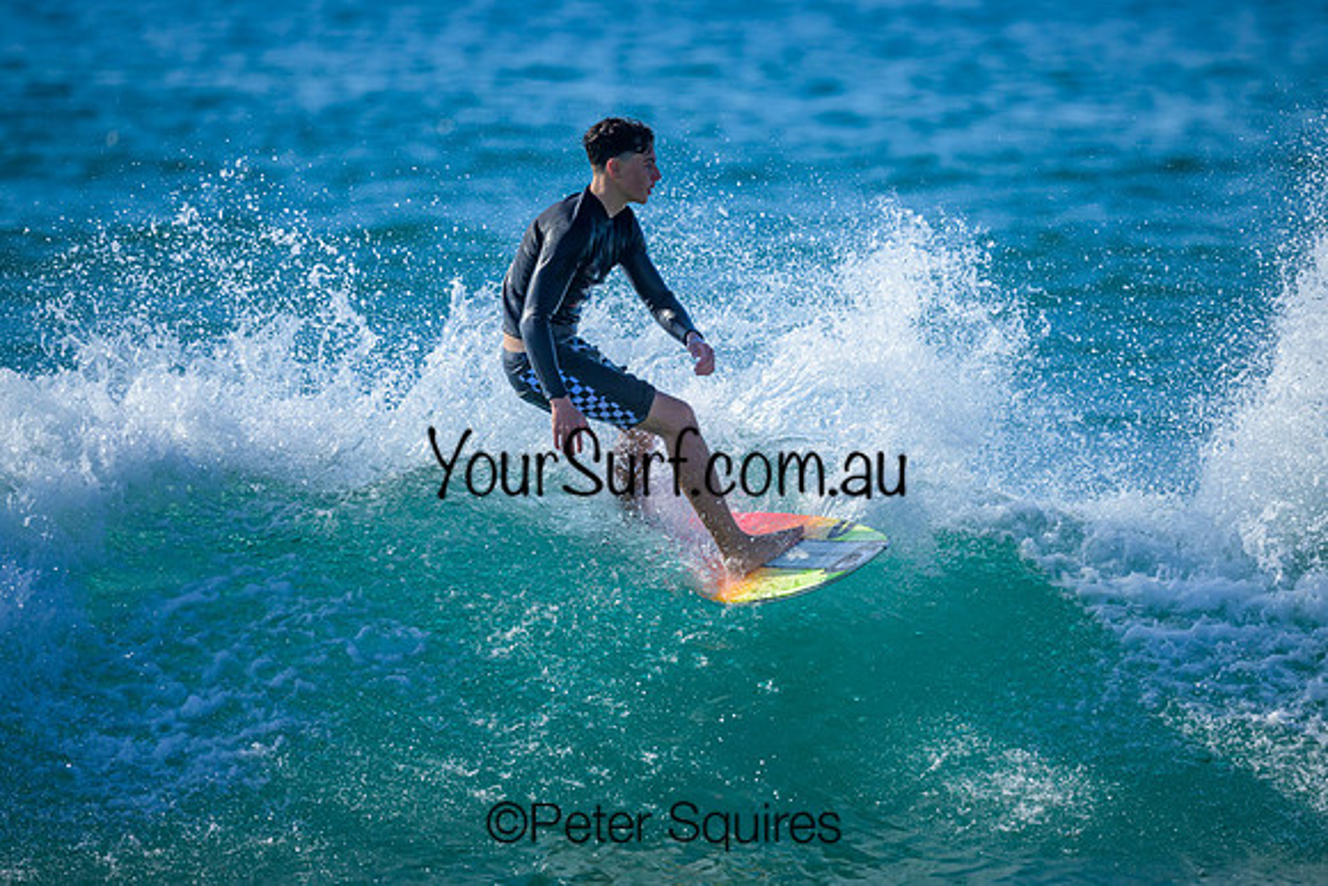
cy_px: 443
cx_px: 664
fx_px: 29517
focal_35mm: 800
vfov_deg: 1.7
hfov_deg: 2.6
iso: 400
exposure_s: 1/2500
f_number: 6.3
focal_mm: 800
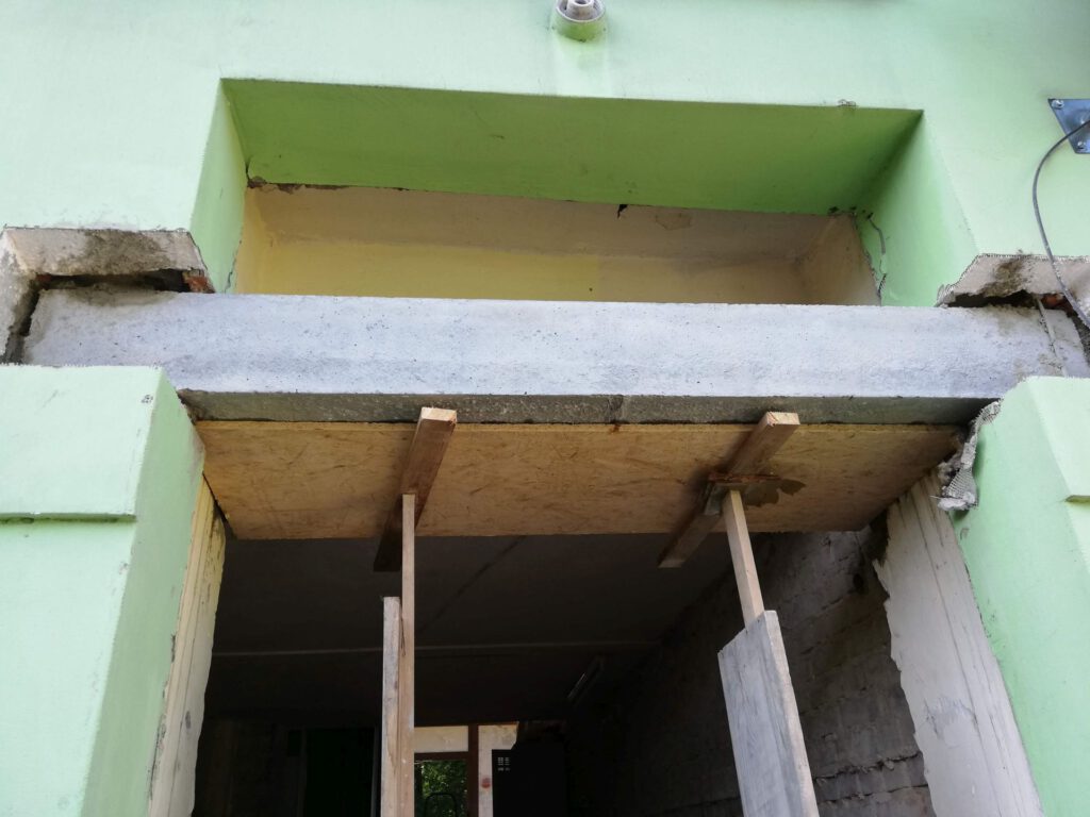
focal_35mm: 26
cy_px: 408
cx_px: 545
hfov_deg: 67.3
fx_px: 819
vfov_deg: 53.1
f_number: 2.2
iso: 64
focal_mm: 3.81
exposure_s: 1/100
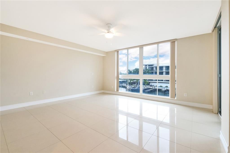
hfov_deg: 100.4
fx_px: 96
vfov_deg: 77.3
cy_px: 76
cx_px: 115
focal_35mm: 15
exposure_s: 1/40
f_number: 11
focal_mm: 10
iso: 1250
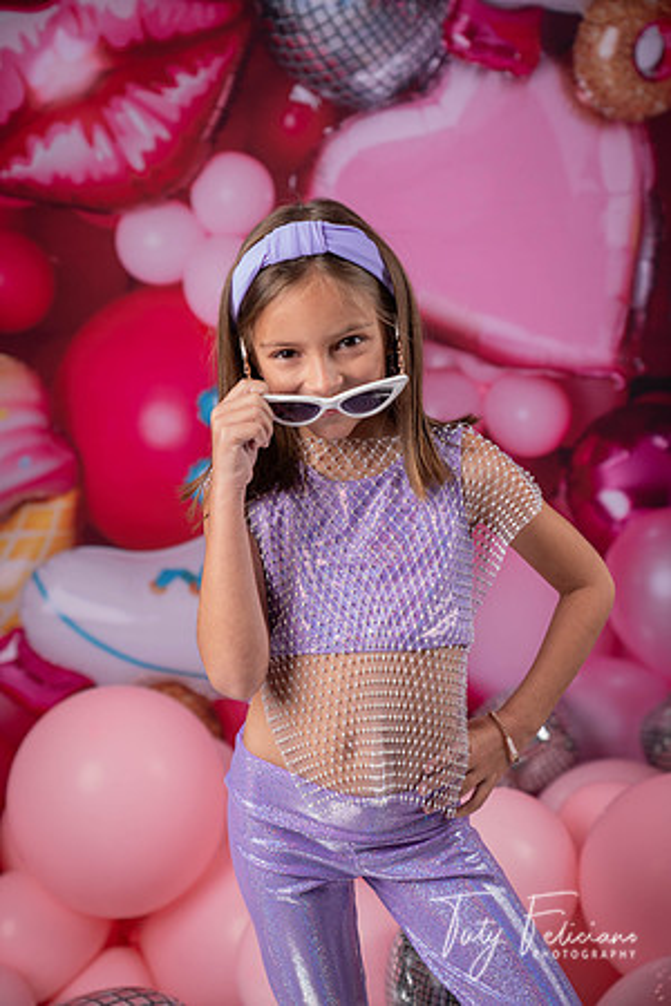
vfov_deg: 31.4
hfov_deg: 21.2
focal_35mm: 64
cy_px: 503
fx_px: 1789
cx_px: 336
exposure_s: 1/160
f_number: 3.2
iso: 64
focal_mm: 64
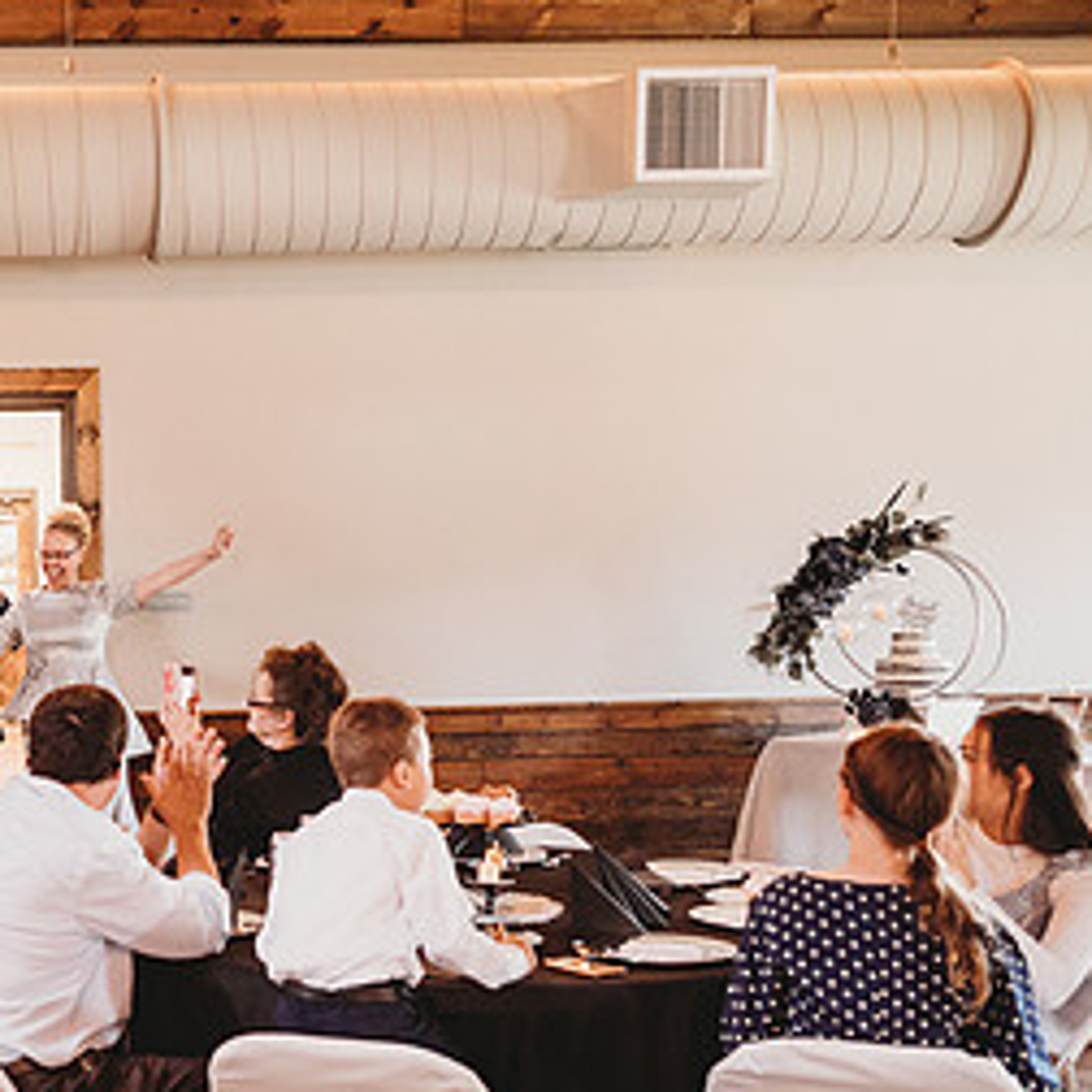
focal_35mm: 47
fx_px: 1677
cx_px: 43
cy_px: 817
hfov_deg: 33.5
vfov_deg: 35.3
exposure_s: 1/125
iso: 1250
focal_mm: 24
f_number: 2.5
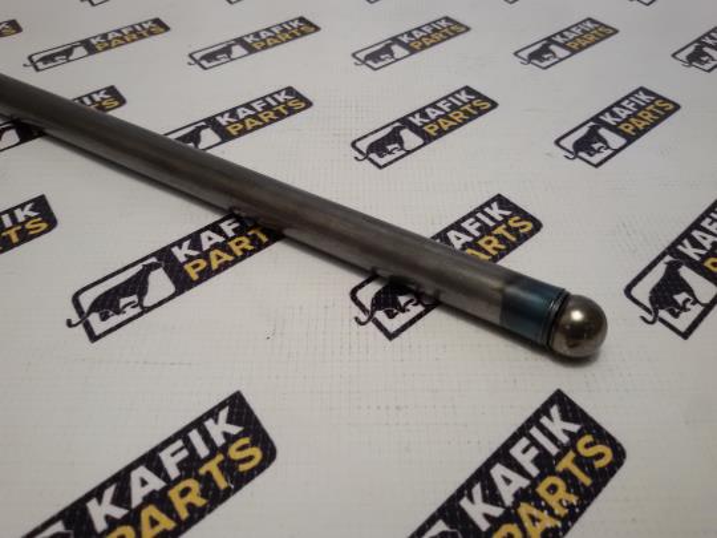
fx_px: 642
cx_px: 358
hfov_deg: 58.4
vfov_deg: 45.4
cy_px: 269
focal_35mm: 31
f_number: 2.4
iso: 50
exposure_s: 1/60
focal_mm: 2.93
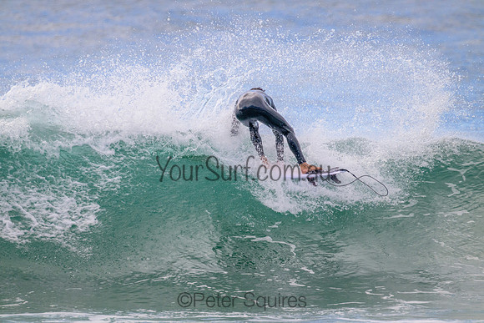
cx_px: 242
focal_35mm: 800
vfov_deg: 1.7
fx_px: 10758
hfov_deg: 2.6
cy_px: 162
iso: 2000
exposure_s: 1/2000
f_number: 13
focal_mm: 800
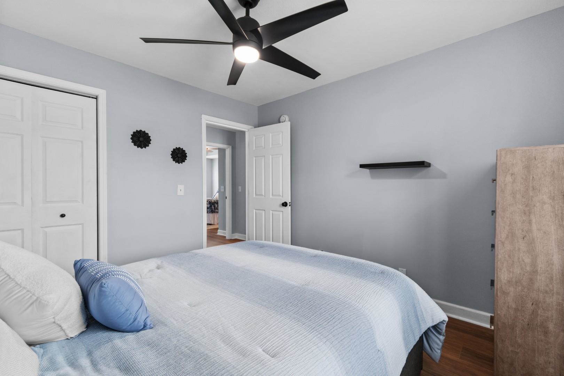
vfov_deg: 77.3
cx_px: 282
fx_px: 235
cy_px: 188
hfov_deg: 100.4
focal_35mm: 15
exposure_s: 1/10
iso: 100
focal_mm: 10
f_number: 4.5
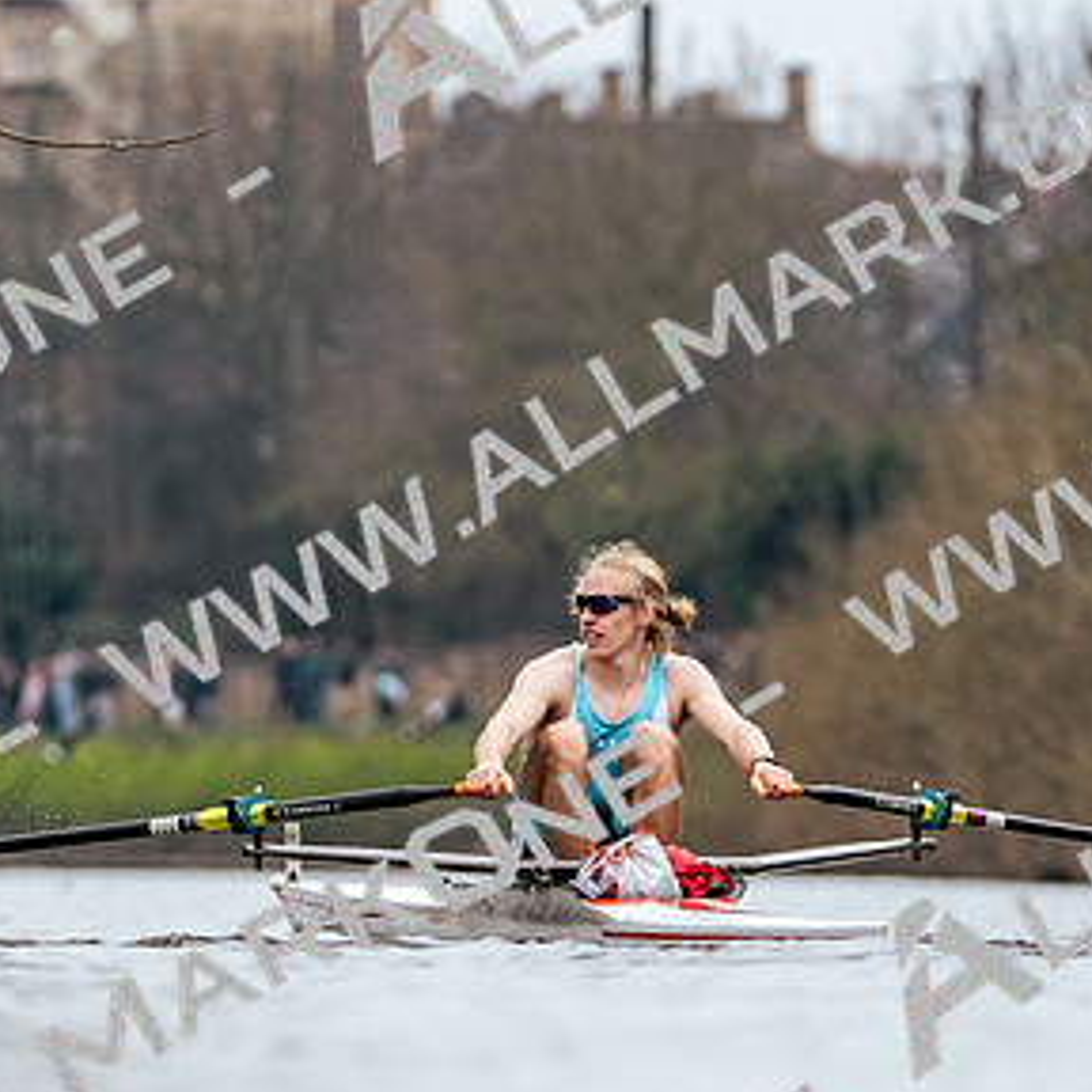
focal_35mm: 644
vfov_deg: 2.7
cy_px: 719
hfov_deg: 2.7
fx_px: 22985
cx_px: 569
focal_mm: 376
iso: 3200
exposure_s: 1/2000
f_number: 6.3
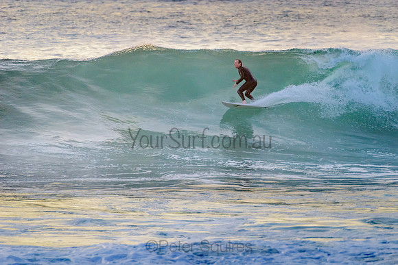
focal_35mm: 613
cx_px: 244
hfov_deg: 3.4
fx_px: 6776
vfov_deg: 2.2
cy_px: 103
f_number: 5.6
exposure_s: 1/800
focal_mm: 500
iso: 900
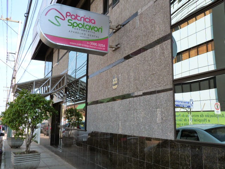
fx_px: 214
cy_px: 84
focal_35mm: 33
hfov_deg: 55.4
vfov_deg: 42.9
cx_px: 112
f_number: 4
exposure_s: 1/250
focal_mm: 5.9
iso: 160
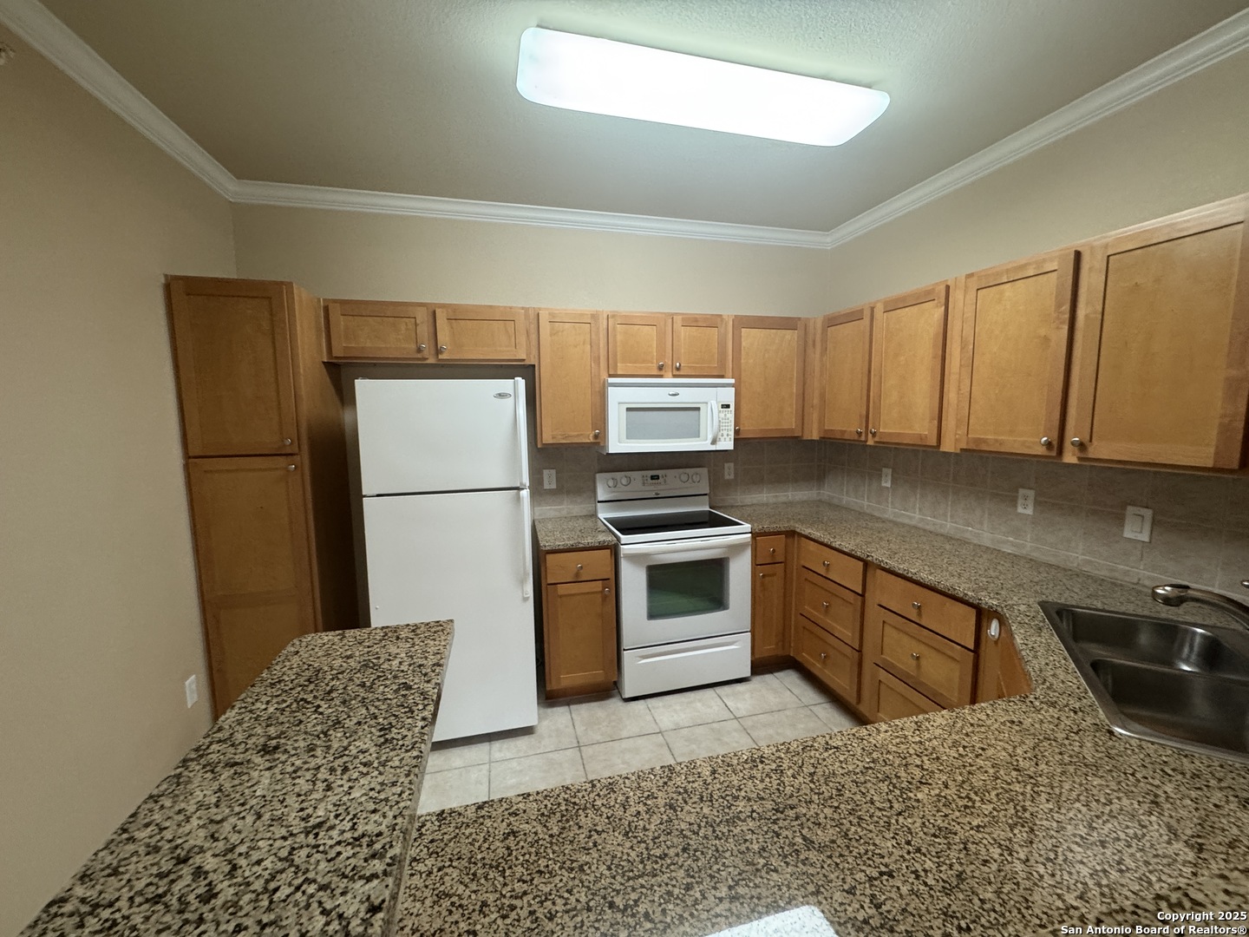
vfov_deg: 85.7
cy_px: 468
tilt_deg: -6.4
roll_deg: -1.1
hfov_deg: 102.1
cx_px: 624
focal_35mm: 14
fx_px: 505
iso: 250
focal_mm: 2.22
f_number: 2.2
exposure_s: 1/60
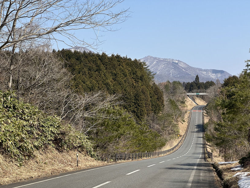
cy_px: 94
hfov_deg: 25.3
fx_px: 556
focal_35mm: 77
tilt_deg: +1.1
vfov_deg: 19.1
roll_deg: +1.0
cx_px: 125
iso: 32
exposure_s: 1/582
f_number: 2.8
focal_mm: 9
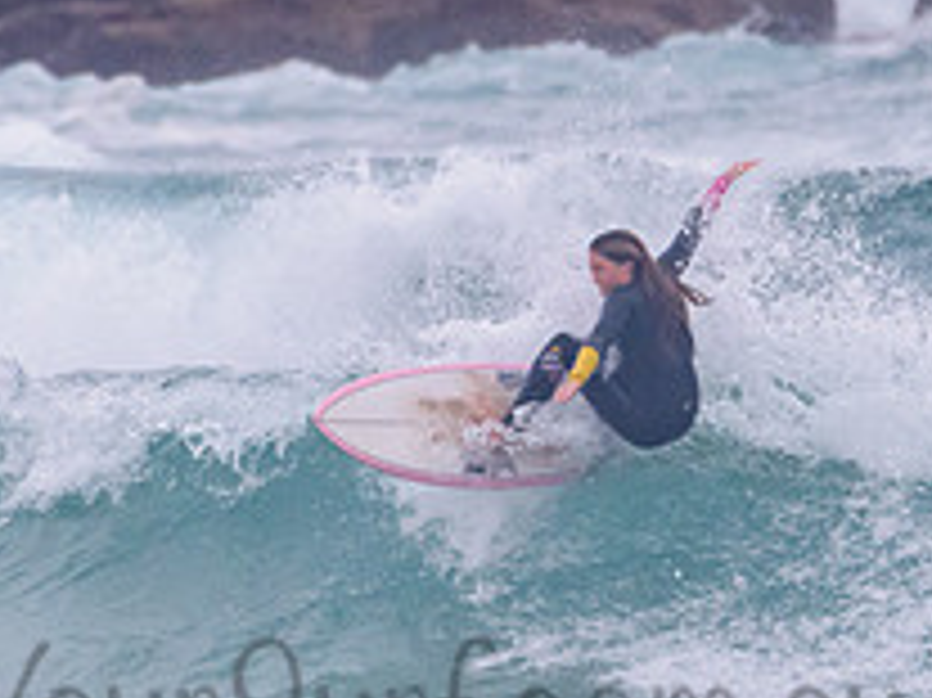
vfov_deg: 0.9
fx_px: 44399
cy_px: 472
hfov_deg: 1.2
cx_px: 723
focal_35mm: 1650
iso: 1600
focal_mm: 500
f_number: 5.6
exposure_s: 1/2000
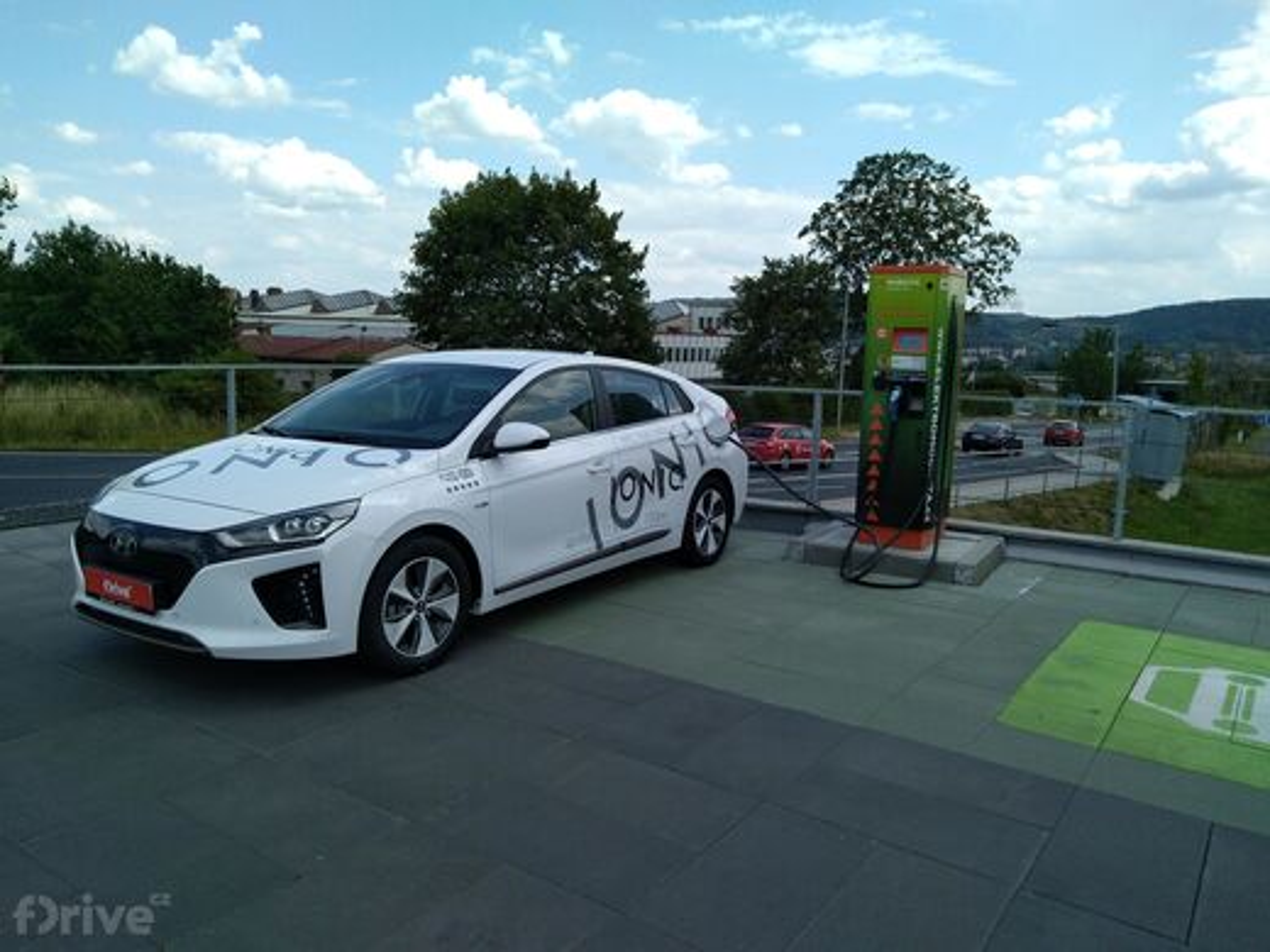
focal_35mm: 26
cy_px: 476
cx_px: 635
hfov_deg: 67.3
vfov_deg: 53.1
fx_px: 954
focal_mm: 3.46
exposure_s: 1/1084
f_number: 2.2
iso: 100
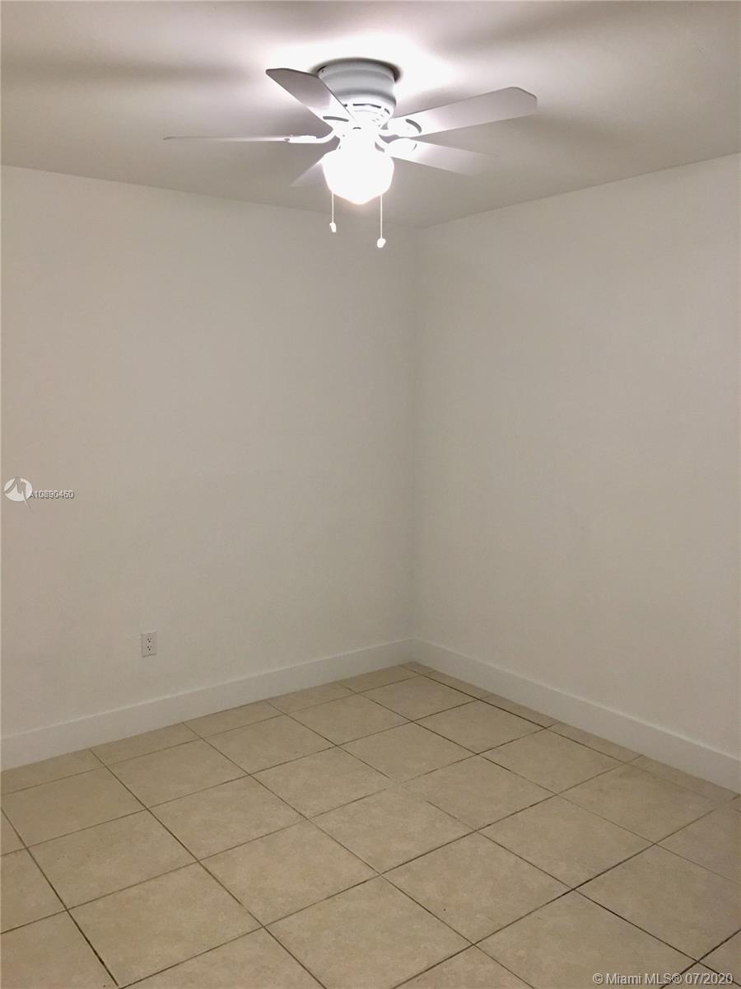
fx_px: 828
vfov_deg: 61.7
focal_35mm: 29
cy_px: 494
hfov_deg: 48.2
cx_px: 370
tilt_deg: -6.3
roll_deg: +0.1
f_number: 2.2
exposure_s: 1/15
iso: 80
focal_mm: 4.15
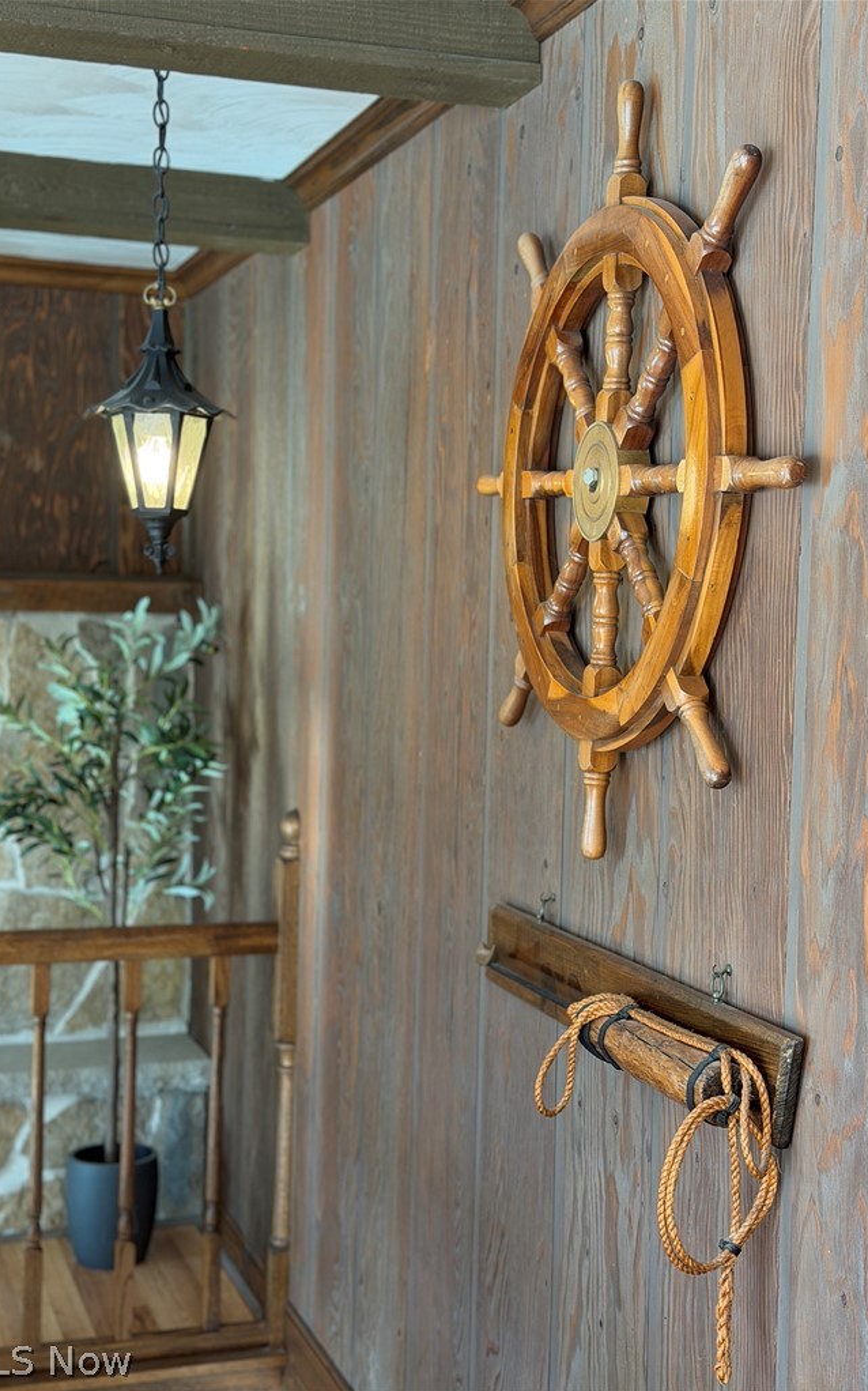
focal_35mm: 51
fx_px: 1932
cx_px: 467
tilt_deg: -3.6
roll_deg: -1.3
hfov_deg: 25.3
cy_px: 696
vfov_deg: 39.6
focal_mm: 6.76
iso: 160
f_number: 1.78
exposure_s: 1/120
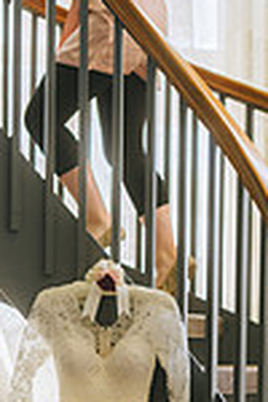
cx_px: 38
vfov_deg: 14.6
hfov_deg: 9.9
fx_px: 1541
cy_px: 397
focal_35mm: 138
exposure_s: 1/320
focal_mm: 46
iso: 400
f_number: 2.8
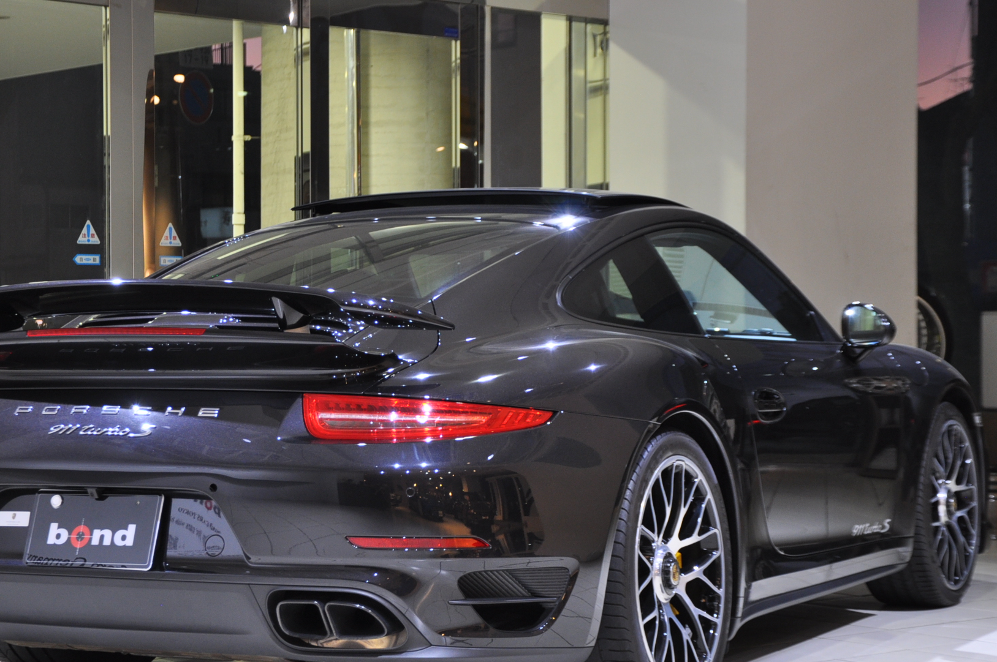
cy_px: 343
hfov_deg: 24.5
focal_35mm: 83
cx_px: 428
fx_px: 2296
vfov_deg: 16.4
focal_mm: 42
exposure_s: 1/25
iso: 400
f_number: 5
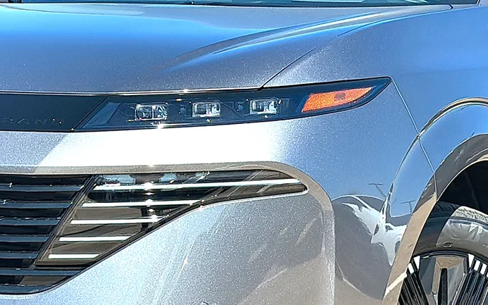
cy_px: 131
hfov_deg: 19.5
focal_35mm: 107
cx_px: 244
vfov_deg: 12.2
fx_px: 1423
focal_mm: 6.86
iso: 100
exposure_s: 1/3906
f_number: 1.78
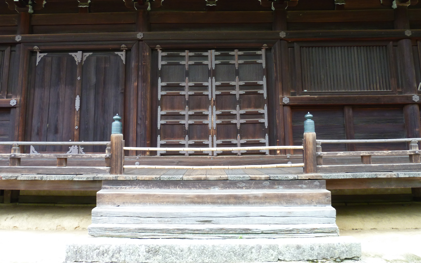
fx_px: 310
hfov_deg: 68.4
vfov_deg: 45.9
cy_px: 113
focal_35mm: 27
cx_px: 213
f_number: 3.3
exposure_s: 1/30
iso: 125
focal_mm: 4.1
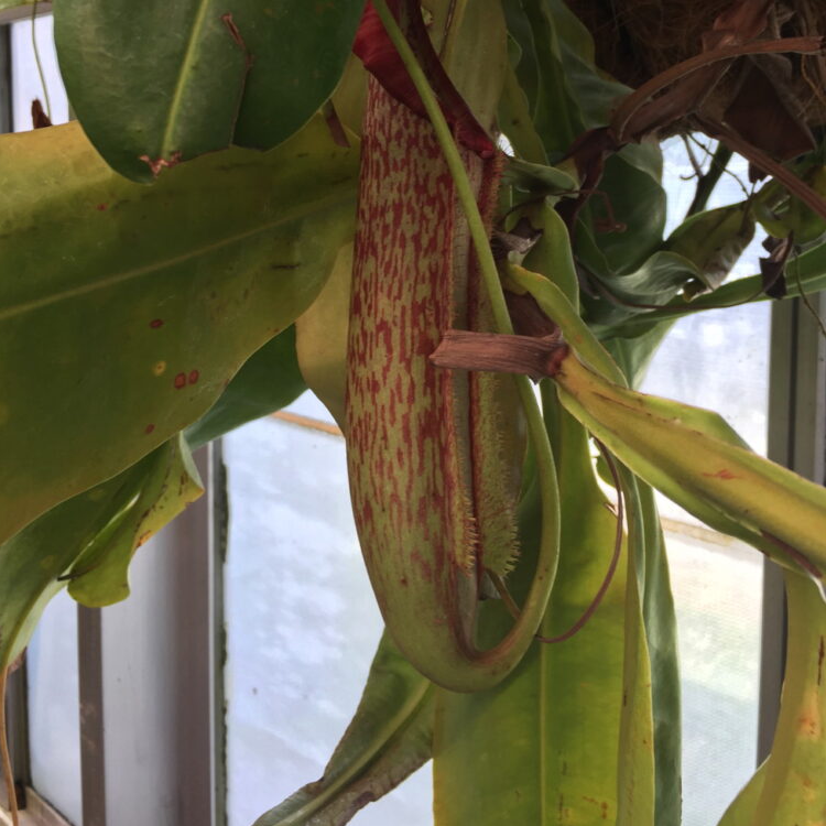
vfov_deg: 46.4
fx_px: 945
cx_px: 404
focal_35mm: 35
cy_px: 264
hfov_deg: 47.2
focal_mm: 4.15
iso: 40
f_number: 2.2
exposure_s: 1/60
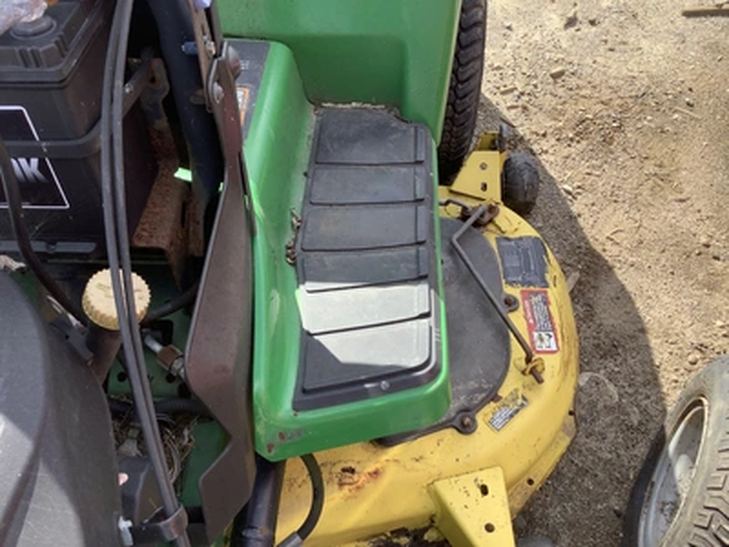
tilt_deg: -57.5
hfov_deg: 58.4
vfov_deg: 45.4
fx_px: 653
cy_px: 274
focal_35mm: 31
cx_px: 364
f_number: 2.4
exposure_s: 1/286
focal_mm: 3.3
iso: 25
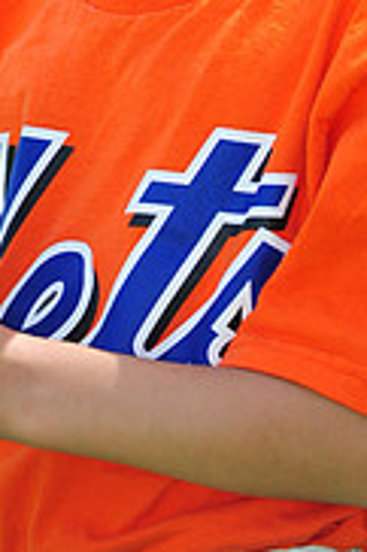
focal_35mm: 637
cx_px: 97
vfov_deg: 3.2
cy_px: -140
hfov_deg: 2.2
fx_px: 9759
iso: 200
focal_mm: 200
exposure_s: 1/400
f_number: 4.5
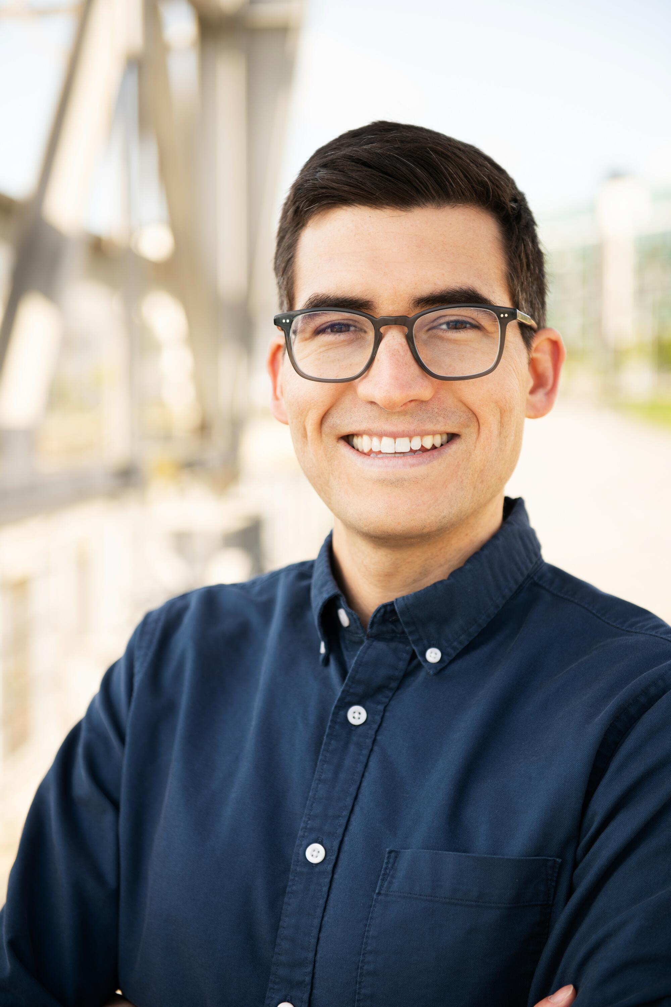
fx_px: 1957
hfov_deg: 19.5
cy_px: 504
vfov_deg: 28.8
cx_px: 336
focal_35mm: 70
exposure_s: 1/320
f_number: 3.5
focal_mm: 70
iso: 100
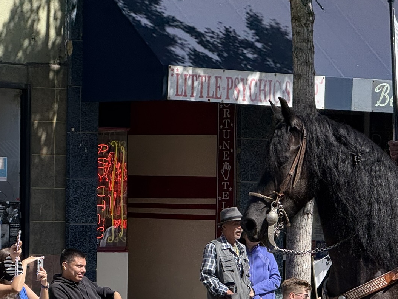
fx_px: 2679
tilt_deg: -0.8
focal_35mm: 233
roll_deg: -0.8
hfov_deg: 8.5
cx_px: 346
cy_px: 252
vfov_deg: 6.4
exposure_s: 1/938
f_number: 2.8
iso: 64
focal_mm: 15.66
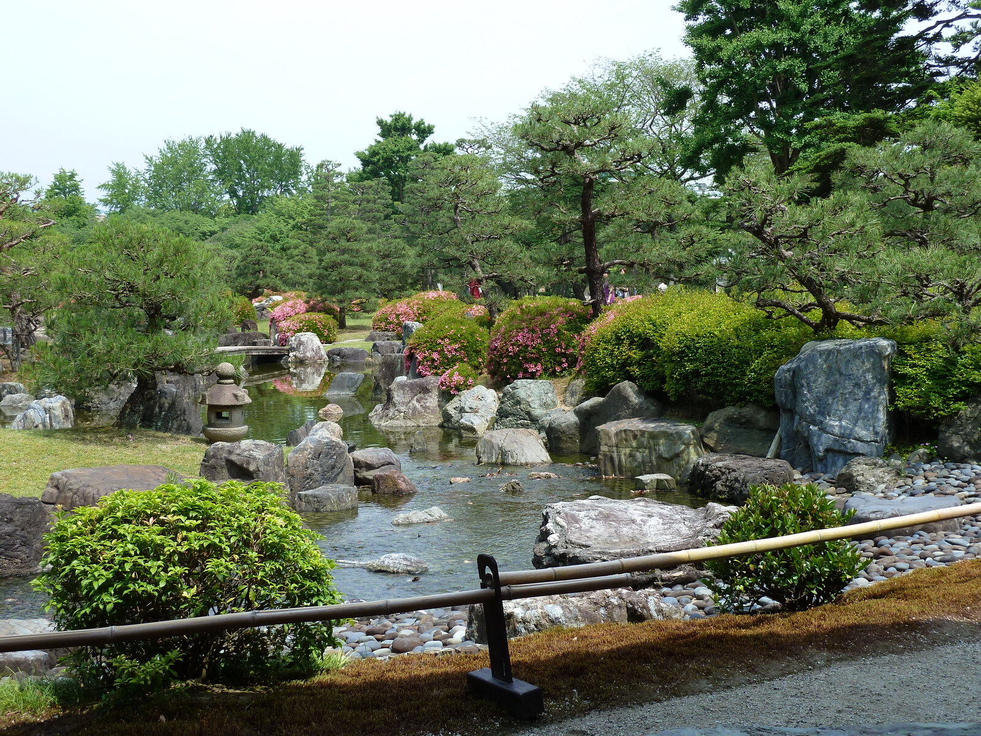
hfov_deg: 42.9
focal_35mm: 44
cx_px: 490
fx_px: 1247
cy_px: 368
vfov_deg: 32.9
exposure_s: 1/320
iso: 80
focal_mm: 7.3
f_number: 4
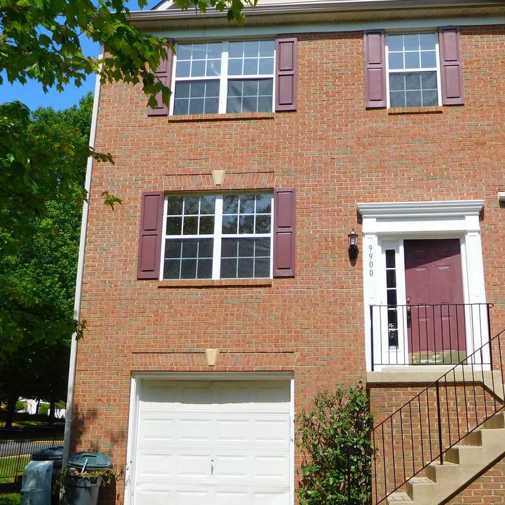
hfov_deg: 42.6
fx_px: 644
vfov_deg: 42.8
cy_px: 276
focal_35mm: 39
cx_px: 305
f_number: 6.8
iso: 125
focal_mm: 4.5
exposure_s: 1/400
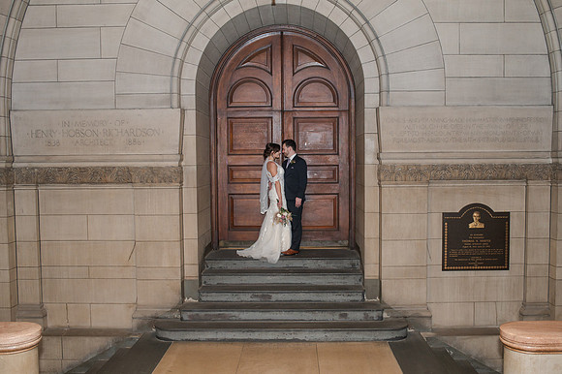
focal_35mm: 37
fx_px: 570
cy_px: 195
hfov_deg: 52.5
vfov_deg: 36.3
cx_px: 288
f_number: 3.5
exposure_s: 1/200
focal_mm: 35
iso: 1000
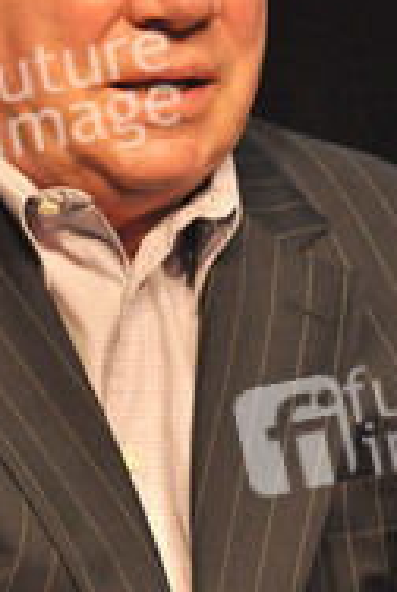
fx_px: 7350
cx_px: 112
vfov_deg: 4.6
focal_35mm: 446
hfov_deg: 3.1
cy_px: 265
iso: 2000
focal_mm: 140
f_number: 5.6
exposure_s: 1/125
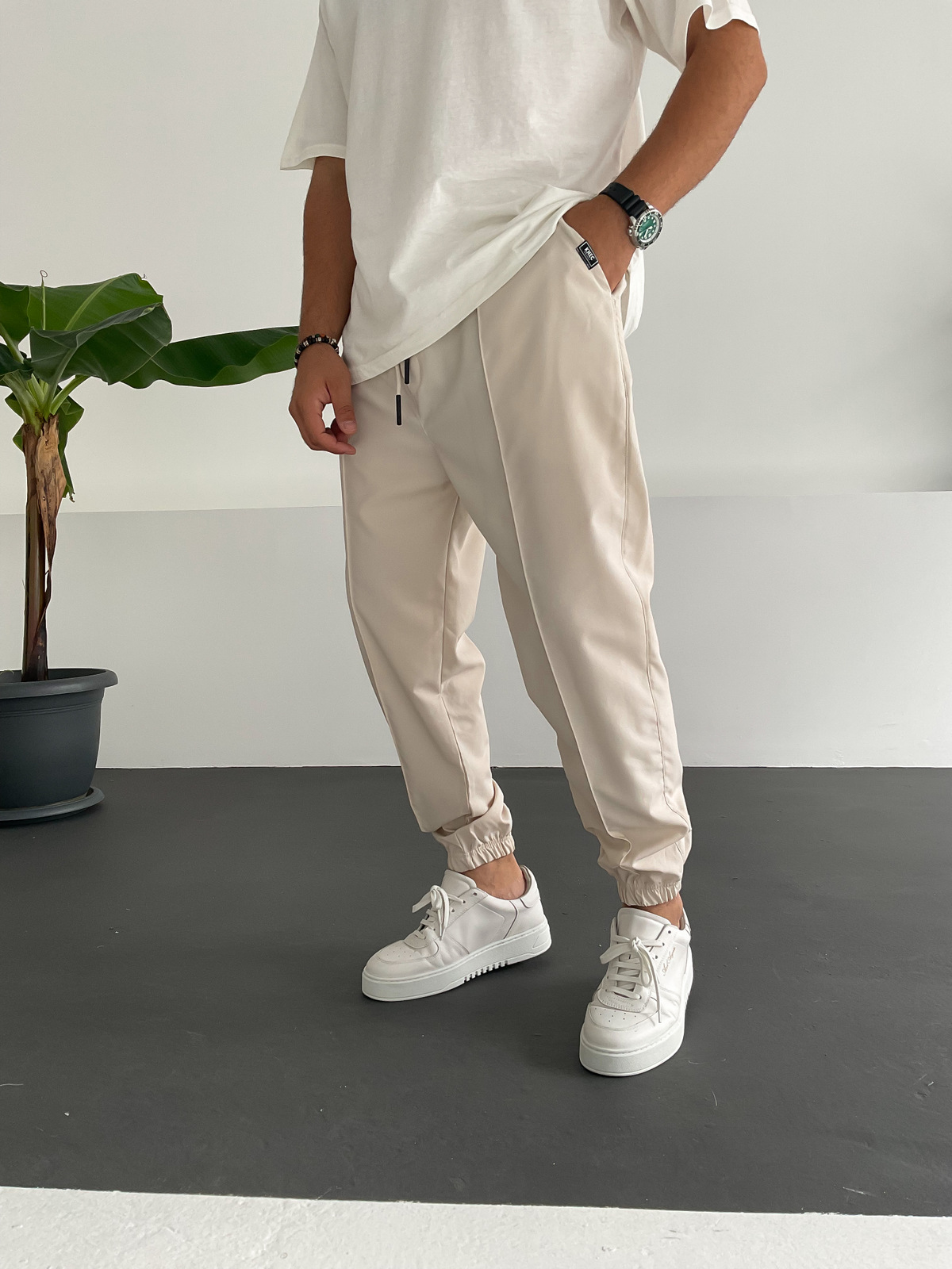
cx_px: 476
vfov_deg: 61.7
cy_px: 634
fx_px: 1063
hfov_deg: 48.2
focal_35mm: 29
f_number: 1.8
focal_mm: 3
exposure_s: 1/120
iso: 50
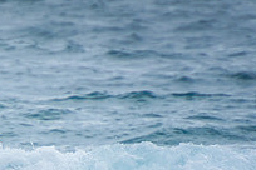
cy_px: 234
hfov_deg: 1.2
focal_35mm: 1707
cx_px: -75
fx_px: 12138
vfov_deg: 0.8
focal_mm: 400
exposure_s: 1/2000
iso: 400
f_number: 5.6
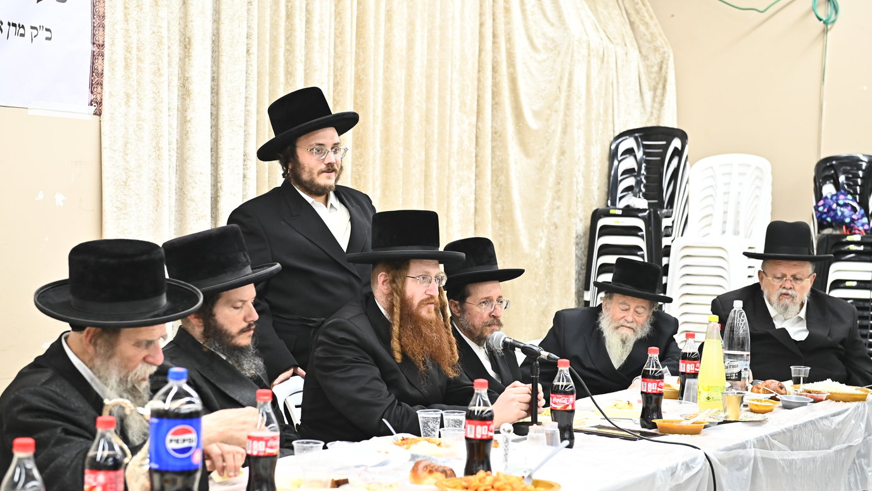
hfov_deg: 31.9
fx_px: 1526
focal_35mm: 66
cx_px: 432
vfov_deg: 18.3
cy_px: 286
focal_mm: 62
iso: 2500
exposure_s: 1/125
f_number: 4
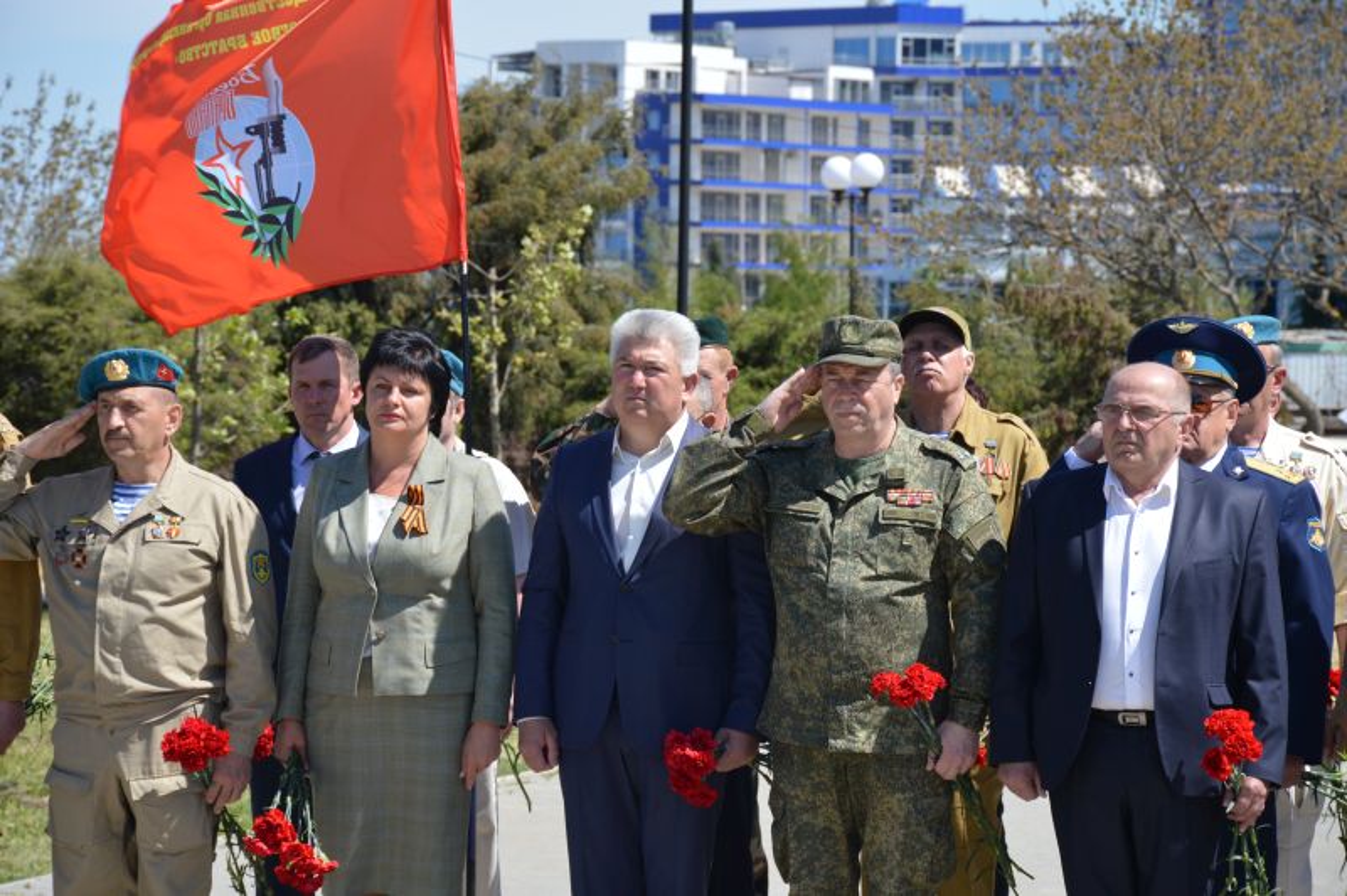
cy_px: 448
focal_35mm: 142
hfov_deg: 14.4
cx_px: 674
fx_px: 5327
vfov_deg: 9.6
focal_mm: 95
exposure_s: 1/200
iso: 100
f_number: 7.1
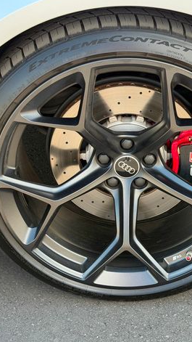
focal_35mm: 71
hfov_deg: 16.9
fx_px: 642
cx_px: 131
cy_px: 168
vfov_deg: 29.7
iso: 80
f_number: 1.78
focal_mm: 6.76
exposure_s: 1/322
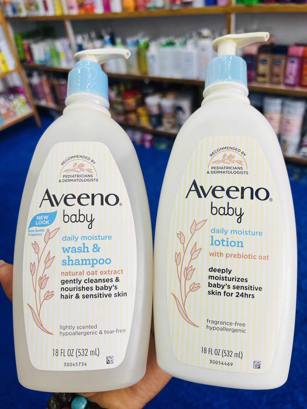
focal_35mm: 26
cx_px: 154
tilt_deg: -35.6
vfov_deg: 67.3
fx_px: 307
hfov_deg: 53.1
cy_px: 204
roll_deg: +8.9
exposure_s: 1/100
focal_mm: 5.7
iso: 64
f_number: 1.5
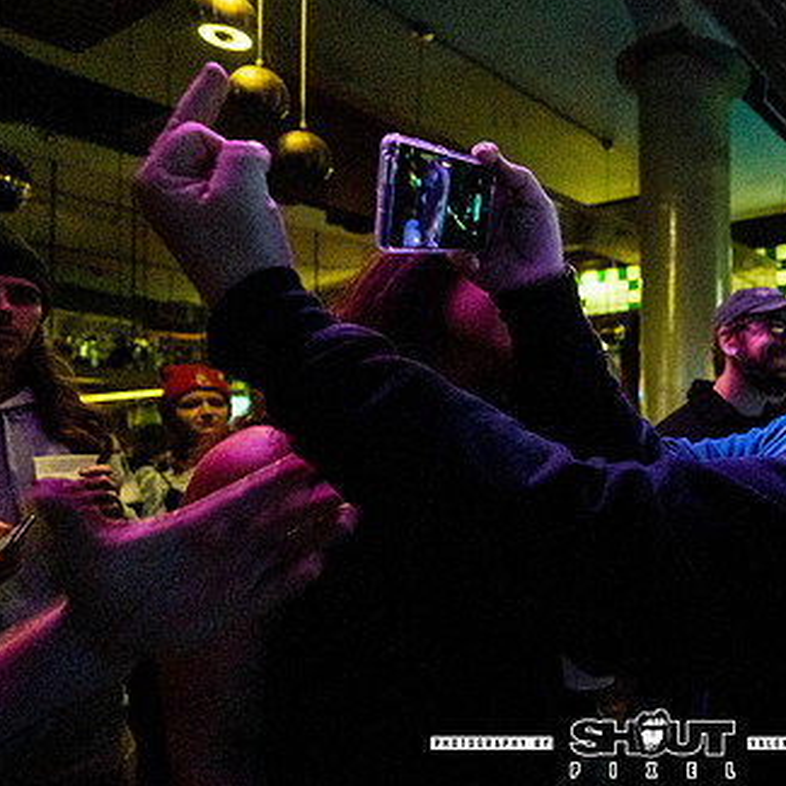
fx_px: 694
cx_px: 786
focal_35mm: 27
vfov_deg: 59.0
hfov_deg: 48.6
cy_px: 422
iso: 3200
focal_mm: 14.6
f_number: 2.8
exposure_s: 1/160
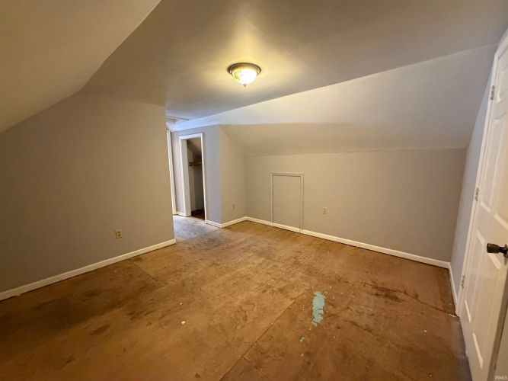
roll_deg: +0.5
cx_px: 254
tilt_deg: -9.4
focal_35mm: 14
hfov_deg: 102.1
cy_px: 190
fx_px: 205
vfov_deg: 85.7
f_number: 2.2
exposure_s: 1/60
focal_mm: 2.22
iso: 800
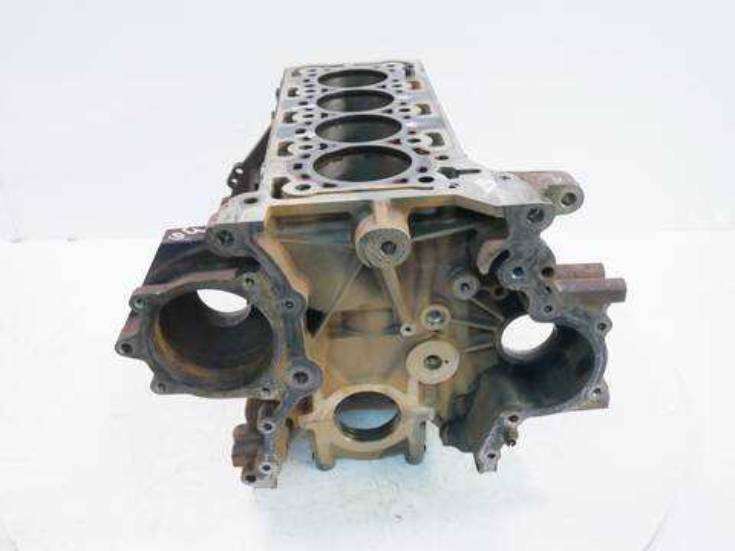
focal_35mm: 32
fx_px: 679
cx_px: 368
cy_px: 276
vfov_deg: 44.2
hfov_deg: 56.8
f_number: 4
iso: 500
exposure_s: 1/60
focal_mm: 16
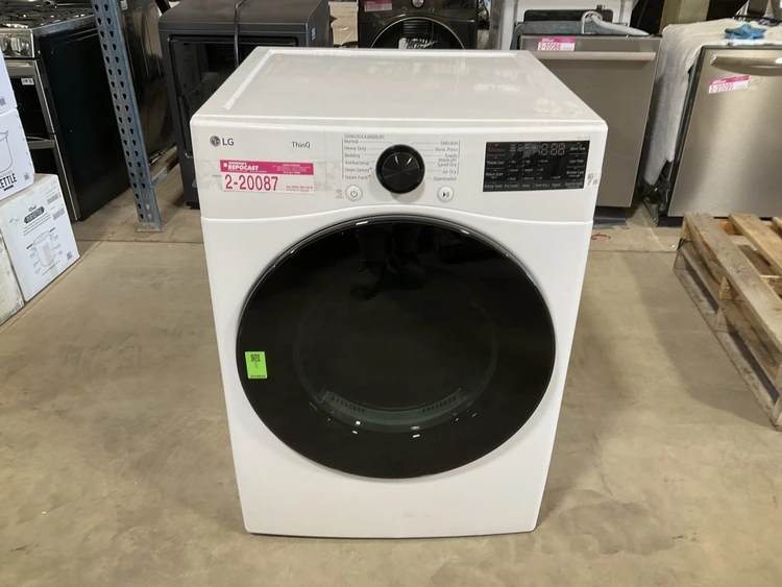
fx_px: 655
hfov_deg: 61.6
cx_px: 391
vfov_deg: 48.3
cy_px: 294
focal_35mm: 29
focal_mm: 3
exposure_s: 1/60
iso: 80
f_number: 1.8
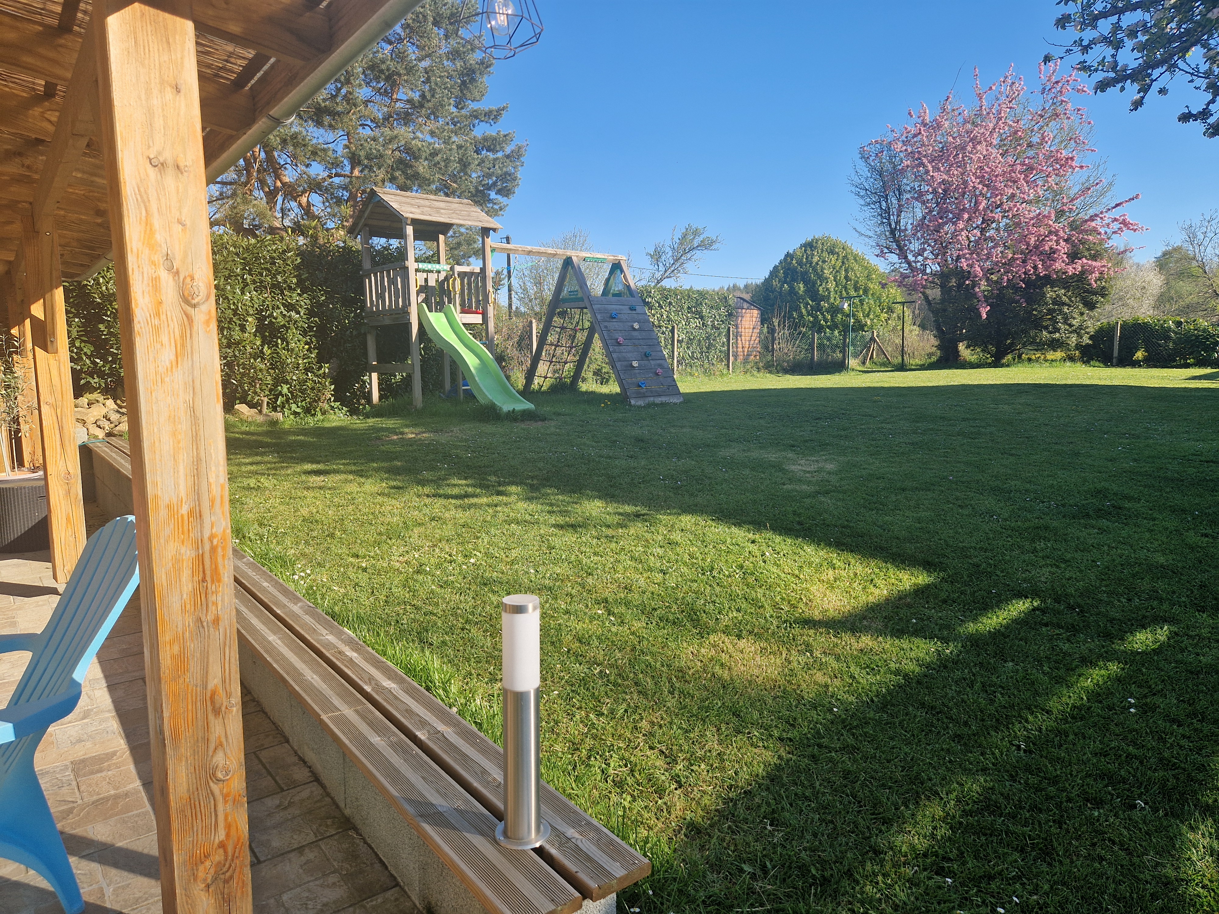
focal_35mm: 23
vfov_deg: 58.9
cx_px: 610
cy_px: 457
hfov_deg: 73.9
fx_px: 810
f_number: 1.8
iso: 50
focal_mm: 5.4
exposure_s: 1/730
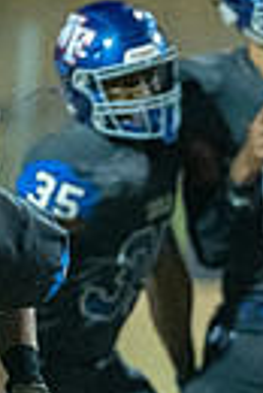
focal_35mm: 1088
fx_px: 11890
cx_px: 350
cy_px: 150
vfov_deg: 1.9
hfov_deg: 1.3
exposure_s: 1/800
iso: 8000
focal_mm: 186
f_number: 2.8
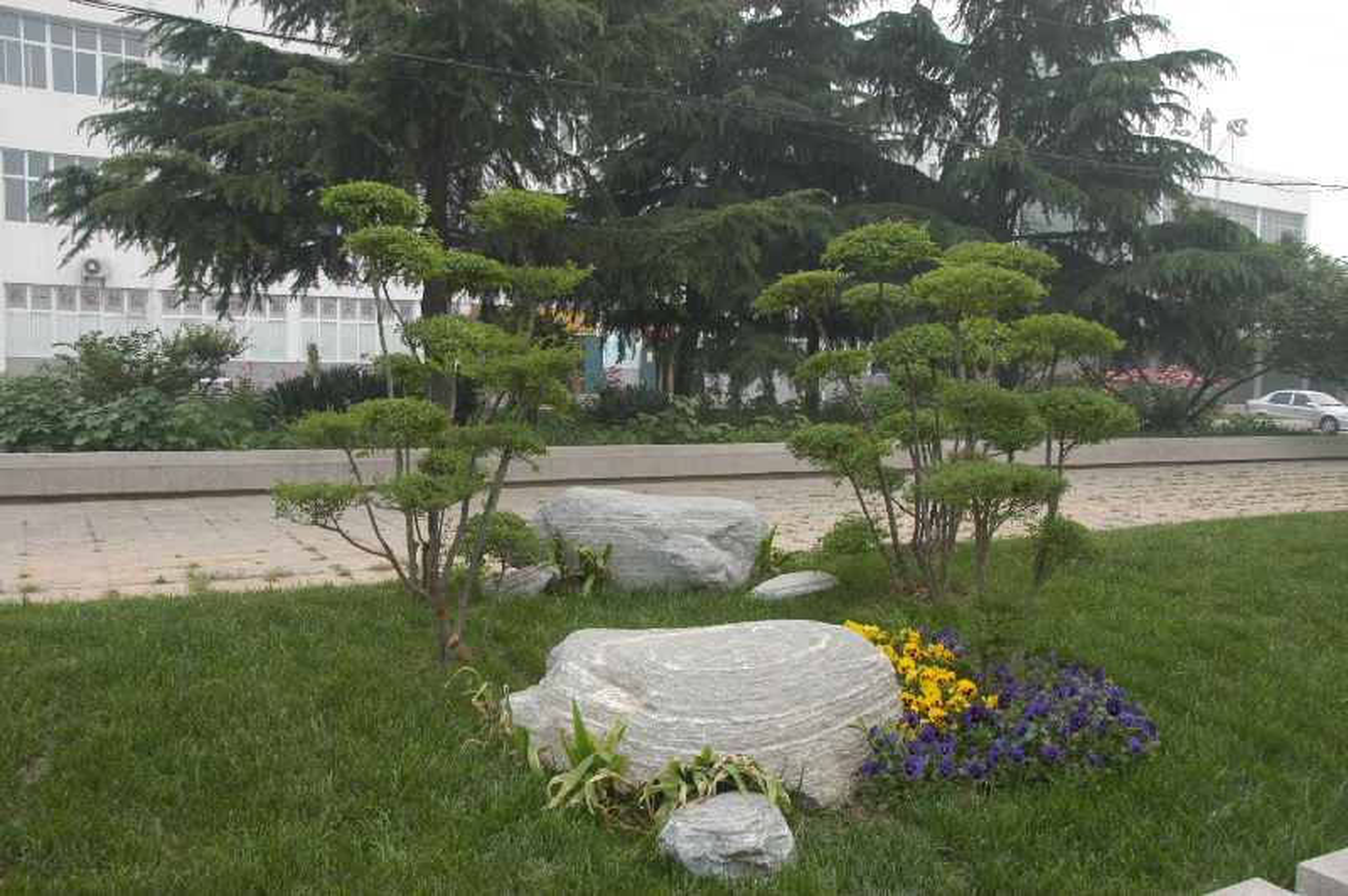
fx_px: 1122
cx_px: 674
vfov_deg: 43.5
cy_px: 448
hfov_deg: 62.0
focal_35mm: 30
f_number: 9
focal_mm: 20
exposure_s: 1/80
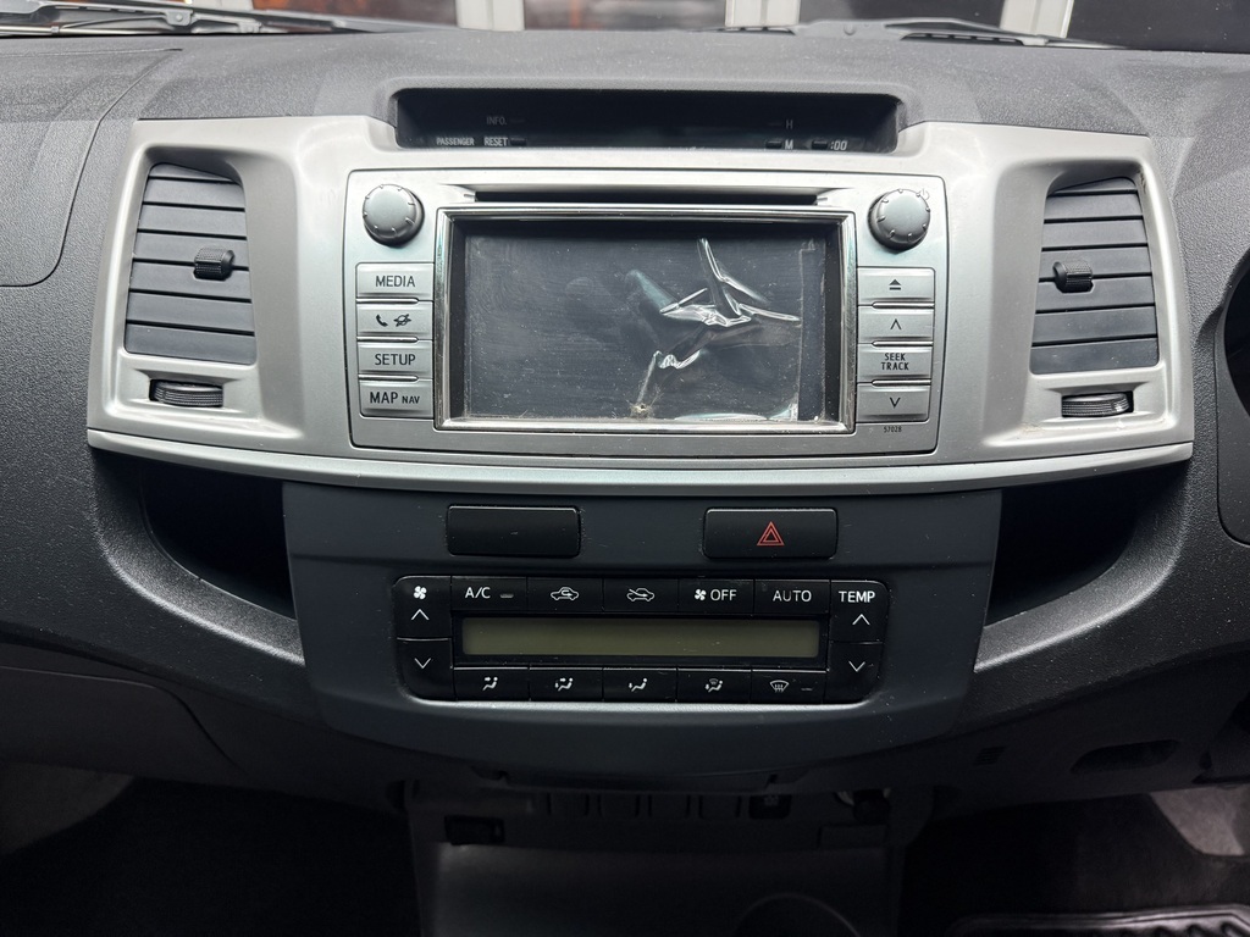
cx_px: 625
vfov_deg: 56.8
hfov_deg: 71.6
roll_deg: -0.7
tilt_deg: -28.9
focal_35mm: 24
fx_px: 867
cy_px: 468
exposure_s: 1/50
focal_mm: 6.76
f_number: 1.78
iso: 320
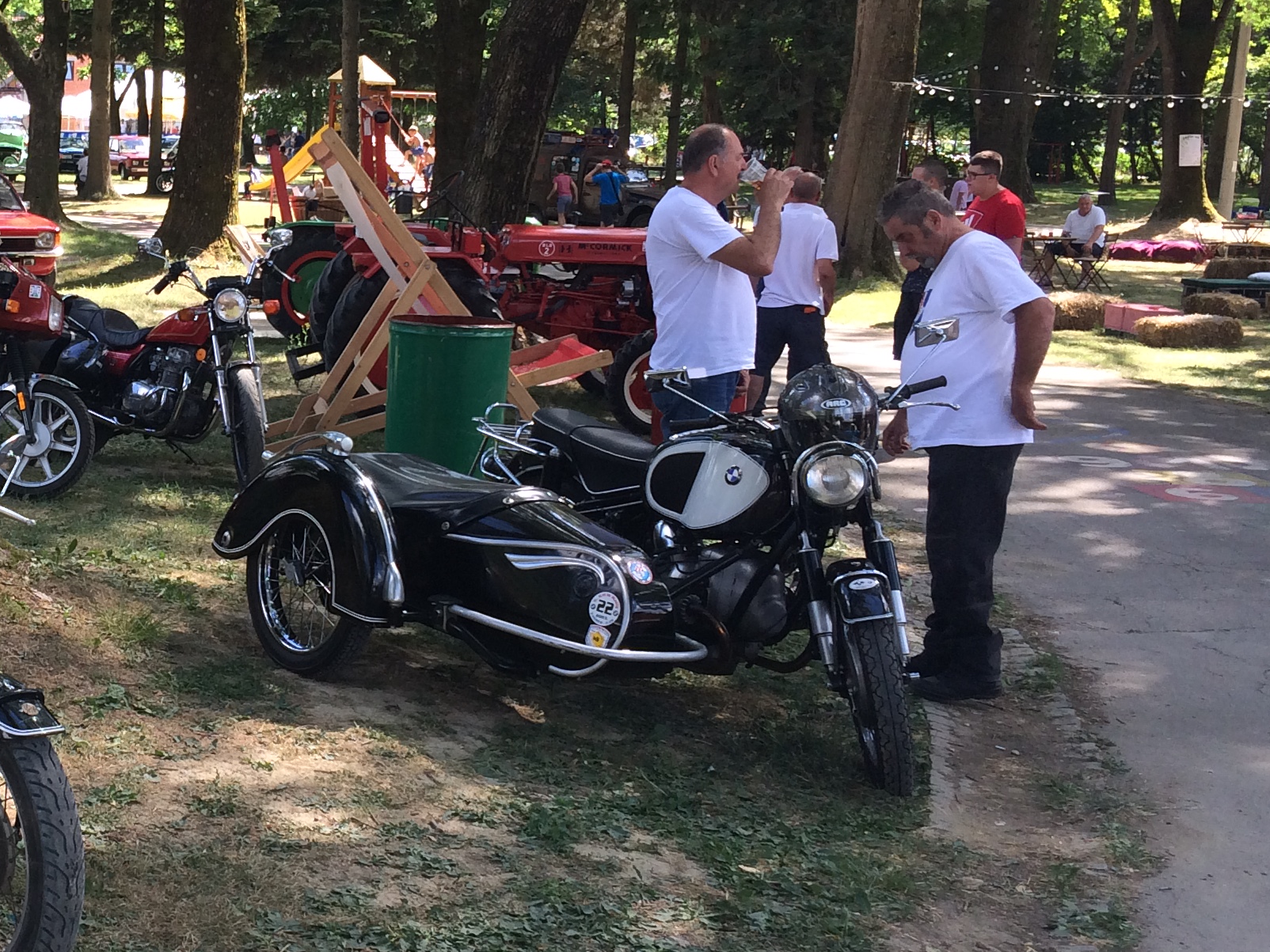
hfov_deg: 30.9
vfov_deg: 24.8
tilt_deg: -10.1
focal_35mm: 59
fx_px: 2165
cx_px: 82
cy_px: 456
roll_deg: -1.8
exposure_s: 1/321
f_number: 2.2
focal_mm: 4.15
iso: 32
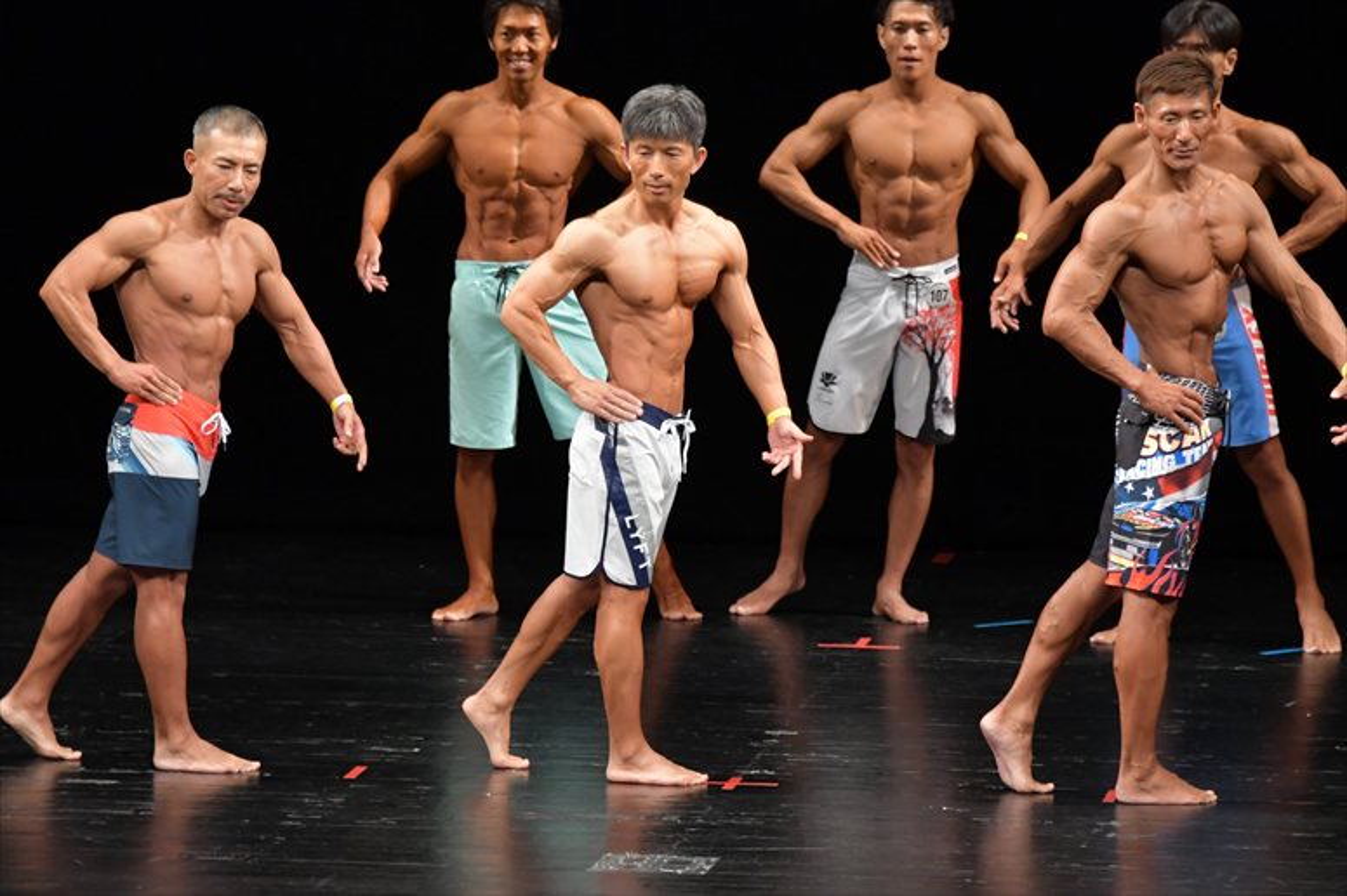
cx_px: 674
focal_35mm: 270
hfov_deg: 7.6
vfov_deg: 5.1
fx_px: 10098
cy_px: 448
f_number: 5.6
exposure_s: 1/400
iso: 3200
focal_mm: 180
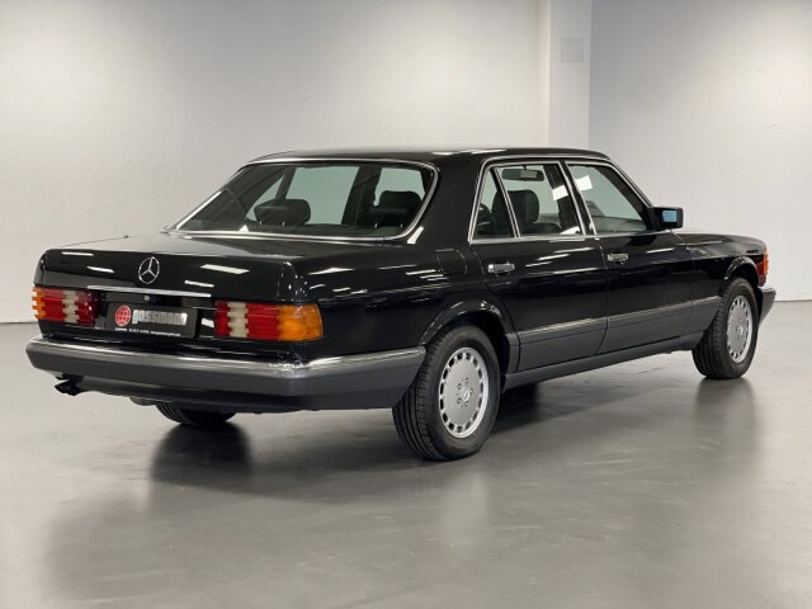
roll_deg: -0.1
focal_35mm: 64
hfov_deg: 30.3
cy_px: 304
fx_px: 1501
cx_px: 406
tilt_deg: -5.8
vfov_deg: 22.9
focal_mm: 7.5
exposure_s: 1/84
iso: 250
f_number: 2.2
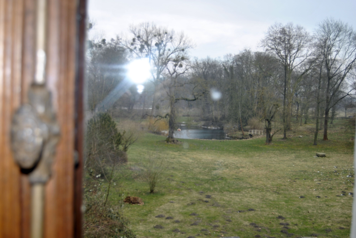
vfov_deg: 32.7
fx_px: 406
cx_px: 172
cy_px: 120
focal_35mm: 41
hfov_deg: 47.3
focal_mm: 26
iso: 100
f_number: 4.5
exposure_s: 1/200
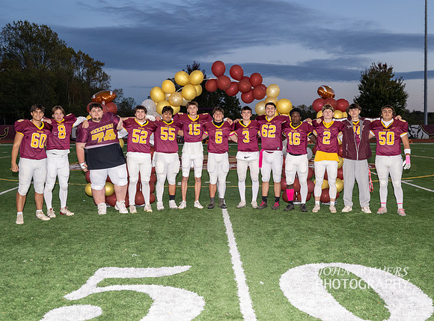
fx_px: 539
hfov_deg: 43.8
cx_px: 237
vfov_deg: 33.1
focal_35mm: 43
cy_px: 148
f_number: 4.5
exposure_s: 1/200
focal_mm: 33.5
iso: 1000
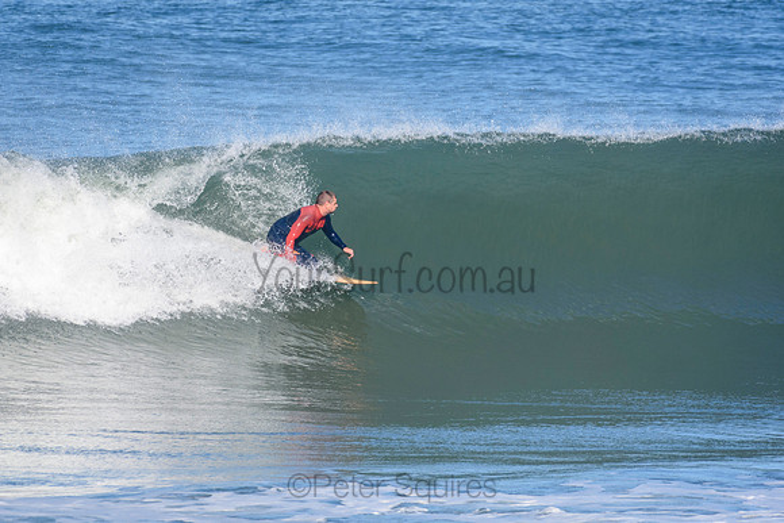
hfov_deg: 2.7
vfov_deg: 1.8
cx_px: 392
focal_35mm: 750
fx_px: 16336
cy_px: 262
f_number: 5.6
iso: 450
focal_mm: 500
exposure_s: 1/2000
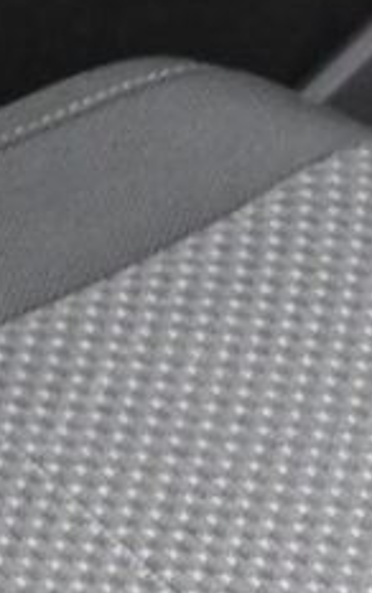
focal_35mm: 336
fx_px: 5440
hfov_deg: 3.5
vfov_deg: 6.1
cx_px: 1942
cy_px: -386
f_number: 3.8
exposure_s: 1/125
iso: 1600
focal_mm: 20
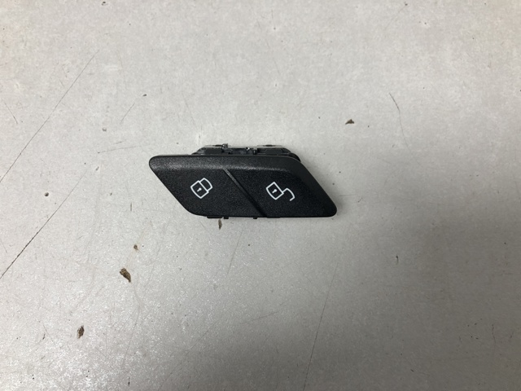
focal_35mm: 28
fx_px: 421
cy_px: 196
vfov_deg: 49.7
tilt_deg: -73.4
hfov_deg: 63.4
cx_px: 260
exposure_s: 1/25
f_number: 1.8
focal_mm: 4
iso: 32
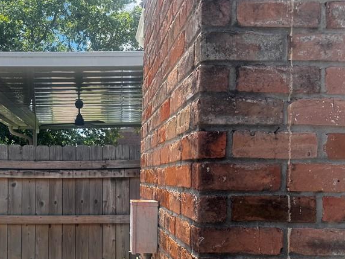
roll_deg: -0.7
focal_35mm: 43
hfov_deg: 42.9
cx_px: 100
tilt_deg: -0.5
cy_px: 179
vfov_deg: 33.2
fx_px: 429
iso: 80
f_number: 1.78
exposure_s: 1/888
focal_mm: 6.76
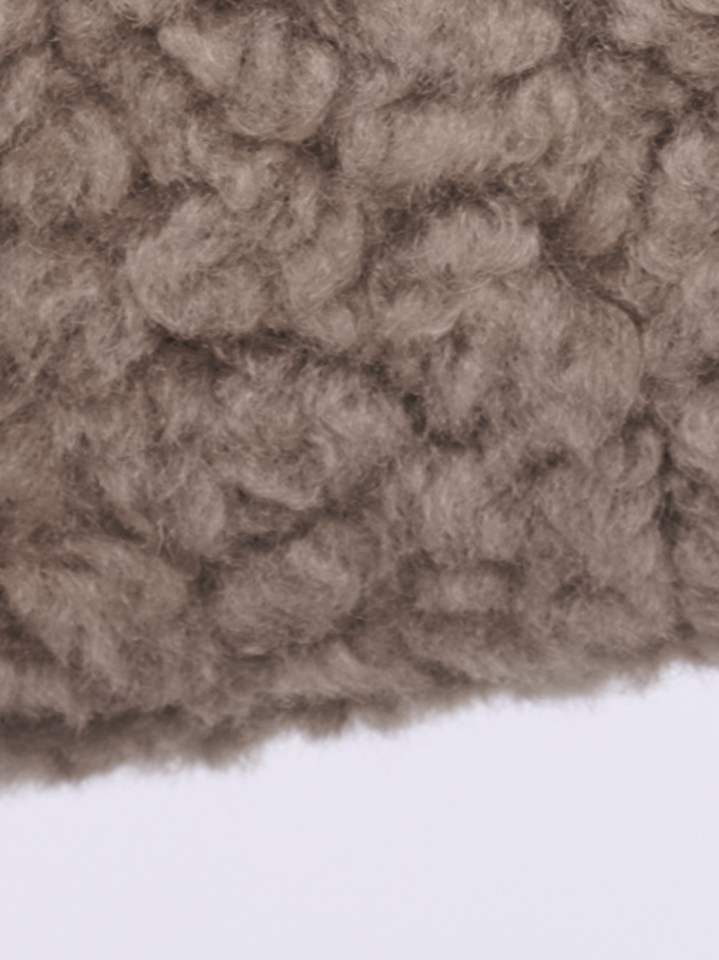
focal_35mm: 509
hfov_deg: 2.9
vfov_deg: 3.8
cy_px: -2171
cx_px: 799
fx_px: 14105
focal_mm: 59
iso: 125
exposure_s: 1/160
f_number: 8
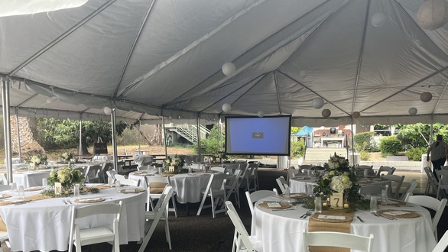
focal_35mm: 29
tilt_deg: -6.0
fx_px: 345
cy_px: 170
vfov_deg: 39.7
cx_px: 229
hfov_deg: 66.0
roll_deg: -0.1
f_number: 1.6
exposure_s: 1/122
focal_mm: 5.1
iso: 50
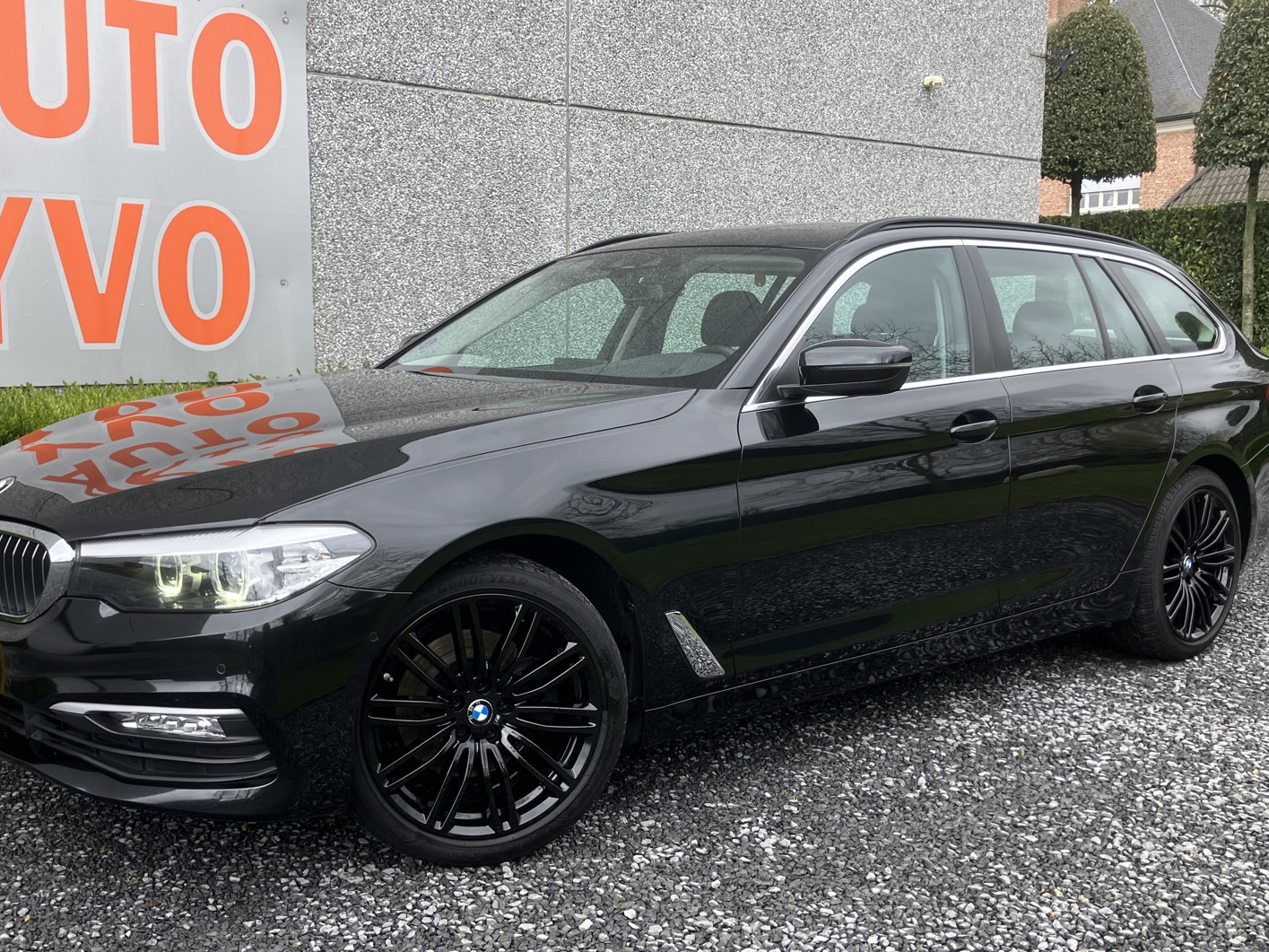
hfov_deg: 48.8
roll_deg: +0.9
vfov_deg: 37.7
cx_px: 533
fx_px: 1393
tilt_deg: -6.6
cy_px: 520
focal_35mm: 38
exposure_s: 1/368
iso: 32
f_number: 1.8
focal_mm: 3.99
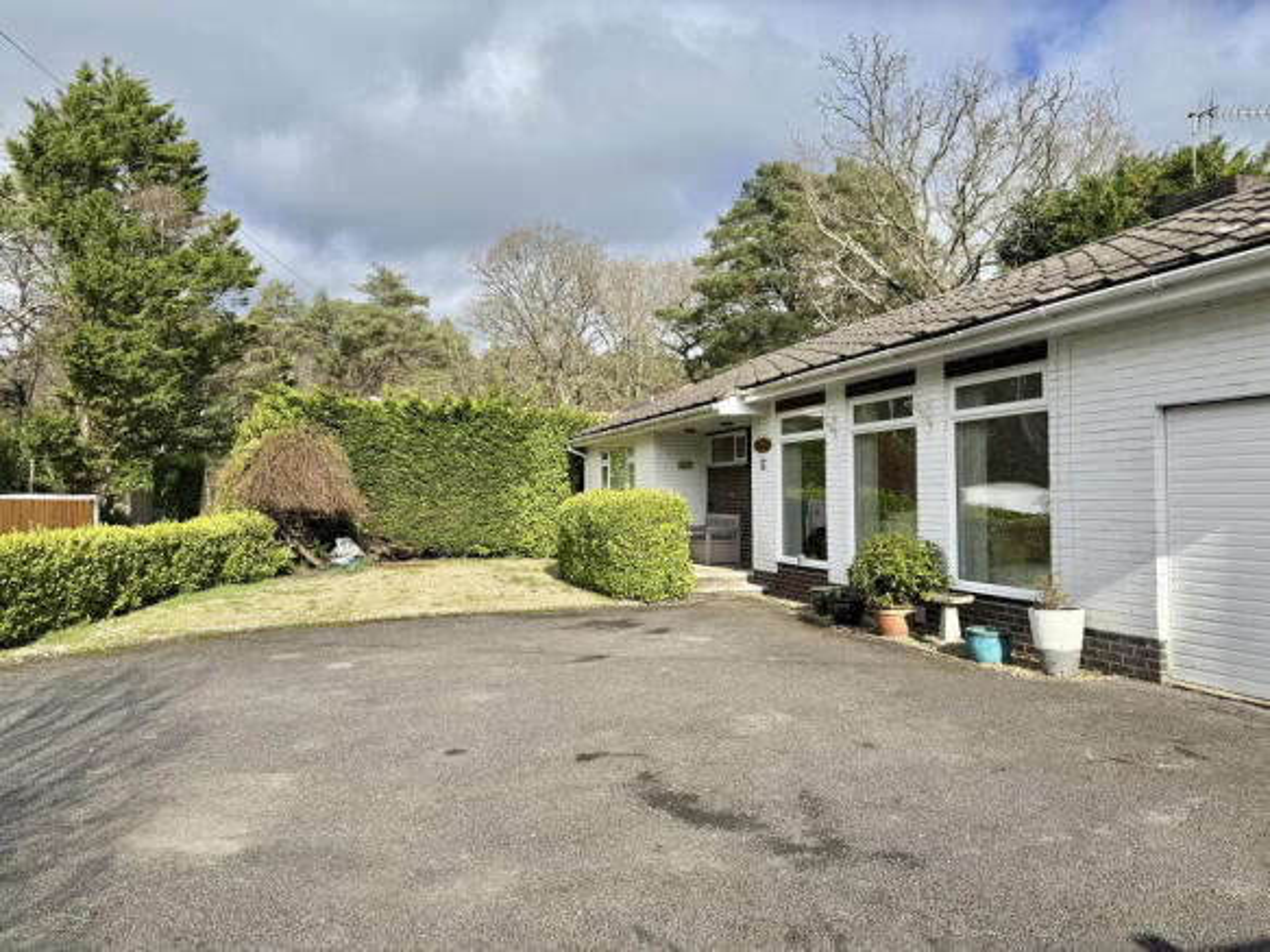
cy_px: 476
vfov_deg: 56.8
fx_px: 880
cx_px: 635
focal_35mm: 24
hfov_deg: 71.6
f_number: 1.78
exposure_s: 1/4405
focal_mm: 6.76
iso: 80
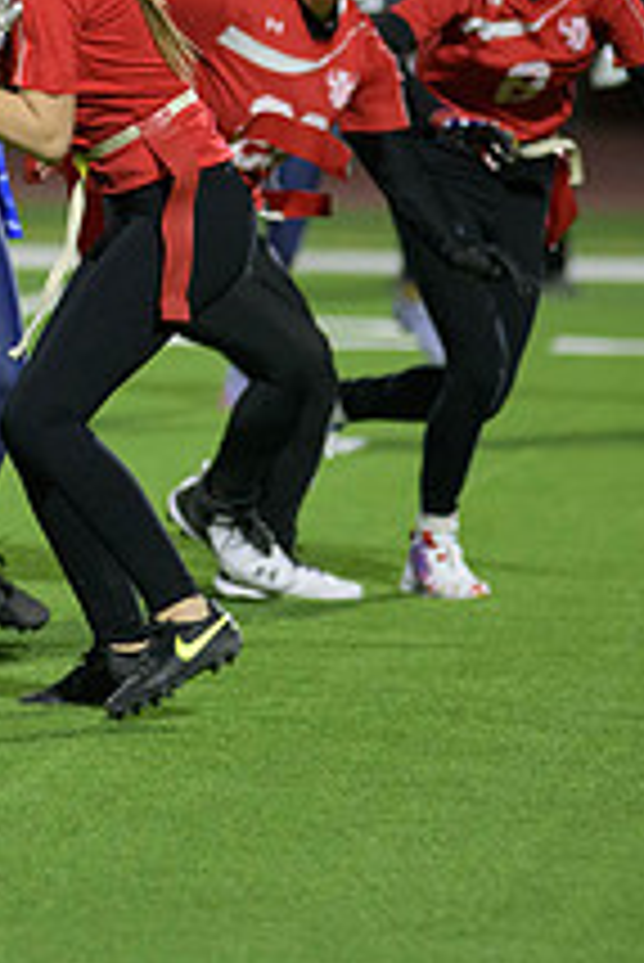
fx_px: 14519
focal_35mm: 542
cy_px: 124
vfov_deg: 3.8
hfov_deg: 2.5
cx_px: 41
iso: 3200
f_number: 2.8
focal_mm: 200
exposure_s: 1/640
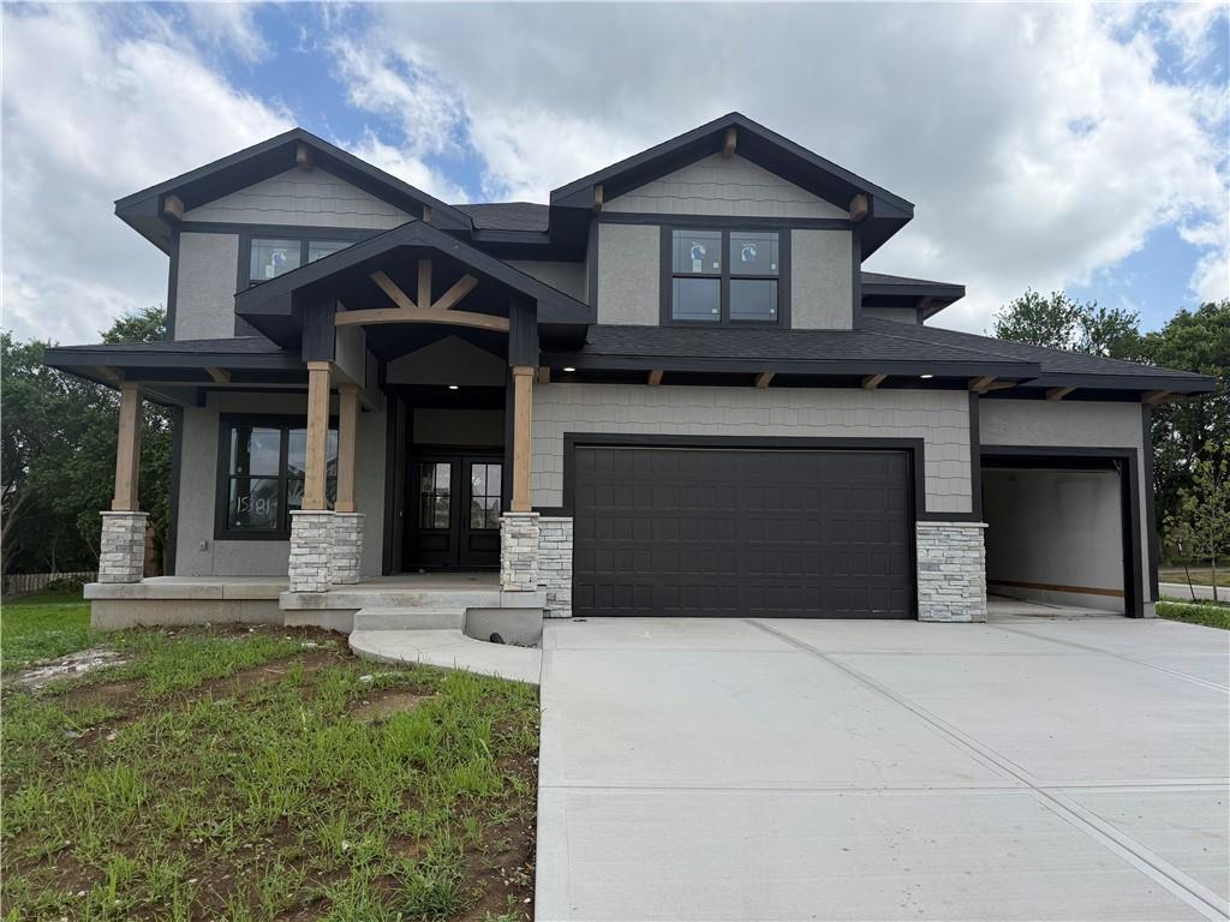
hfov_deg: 71.6
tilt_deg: +5.3
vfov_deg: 56.8
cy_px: 461
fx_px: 853
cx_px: 615
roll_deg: -0.5
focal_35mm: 24
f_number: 1.78
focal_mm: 6.76
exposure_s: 1/4975
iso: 100
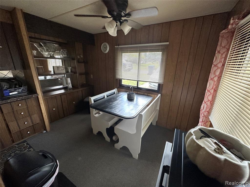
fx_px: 101
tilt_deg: -17.3
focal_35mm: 14
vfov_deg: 85.7
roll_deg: +0.2
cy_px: 94
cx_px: 125
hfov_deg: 102.1
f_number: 2.2
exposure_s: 1/120
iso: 250
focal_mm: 2.22
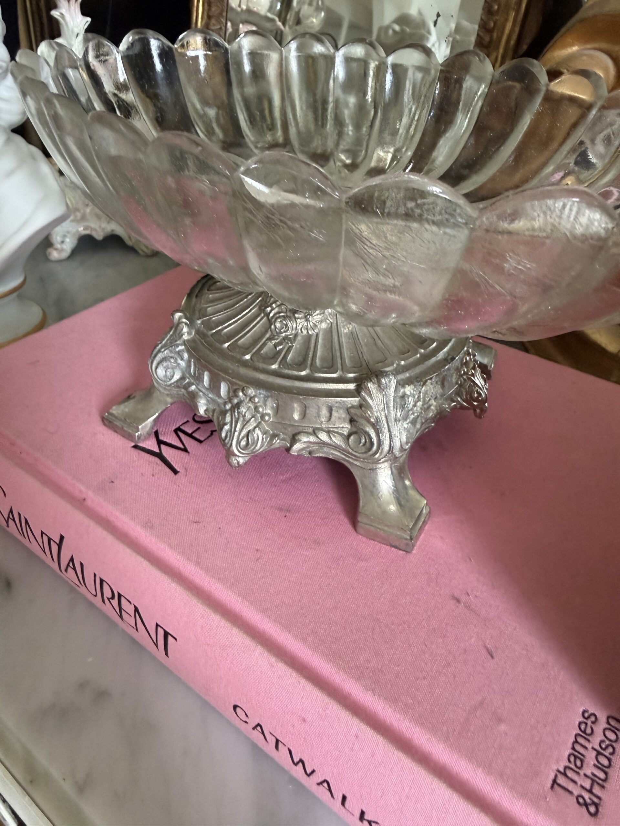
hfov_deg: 56.8
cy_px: 413
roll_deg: -2.6
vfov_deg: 71.6
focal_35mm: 24
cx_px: 310
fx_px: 573
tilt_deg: -35.1
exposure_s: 1/60
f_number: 2.2
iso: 320
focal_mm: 2.22
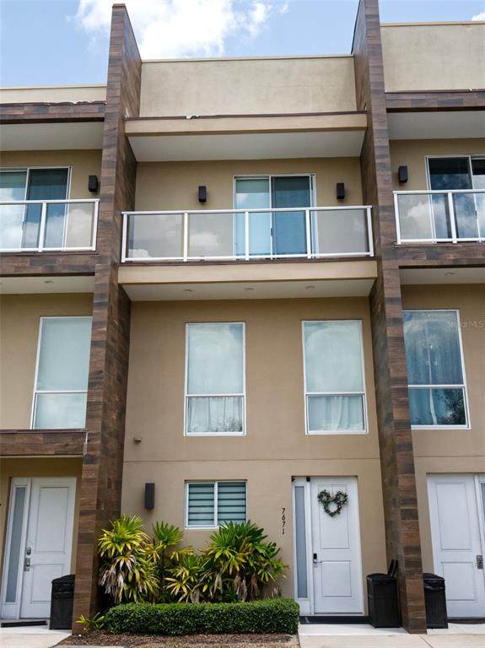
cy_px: 324
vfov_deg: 51.4
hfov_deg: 39.6
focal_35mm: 36
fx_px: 673
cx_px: 242
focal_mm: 18
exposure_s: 1/1000
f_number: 9
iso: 1600
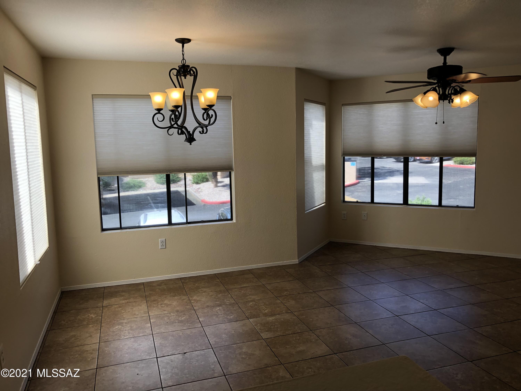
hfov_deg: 63.4
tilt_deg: -6.9
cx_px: 260
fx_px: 421
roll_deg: +1.5
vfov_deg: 49.7
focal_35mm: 28
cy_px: 196
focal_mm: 3.99
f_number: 1.8
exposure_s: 1/120
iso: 25
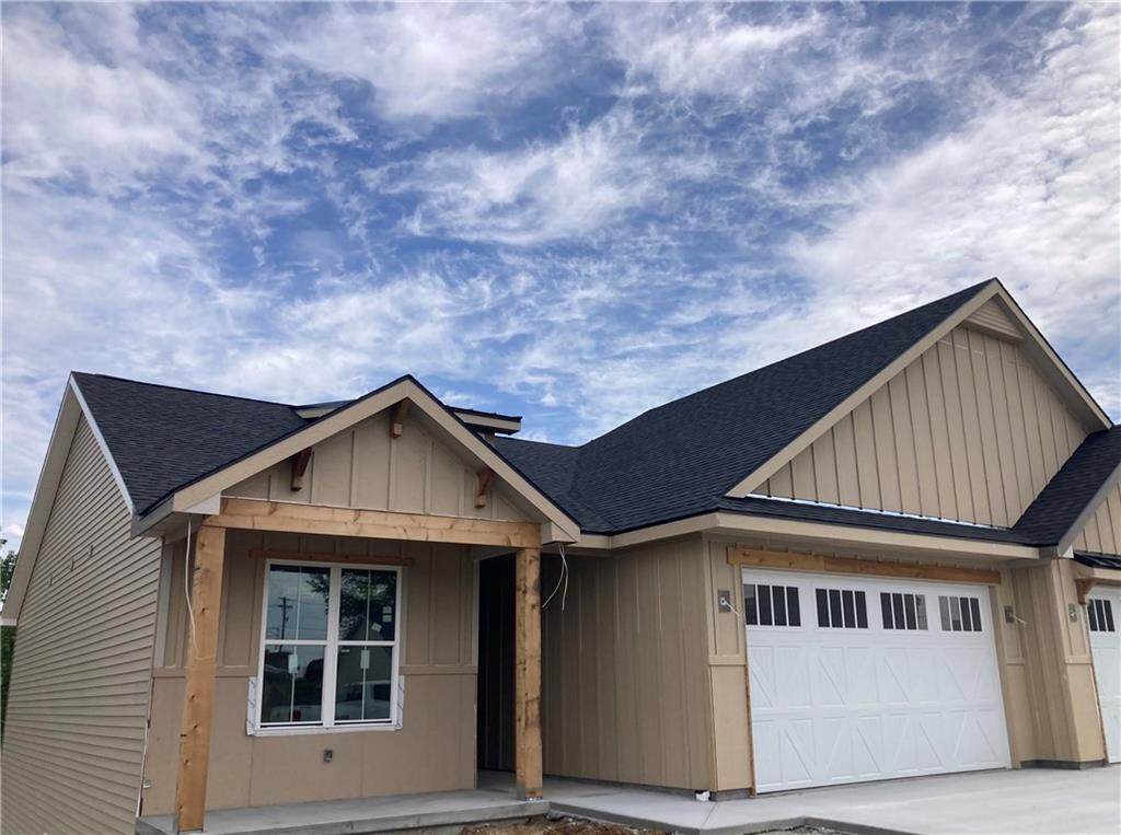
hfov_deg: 63.6
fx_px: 905
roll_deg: +1.1
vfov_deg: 49.6
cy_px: 418
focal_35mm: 28
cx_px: 560
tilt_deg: +13.1
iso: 20
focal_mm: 3.99
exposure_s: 1/3247
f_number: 1.8
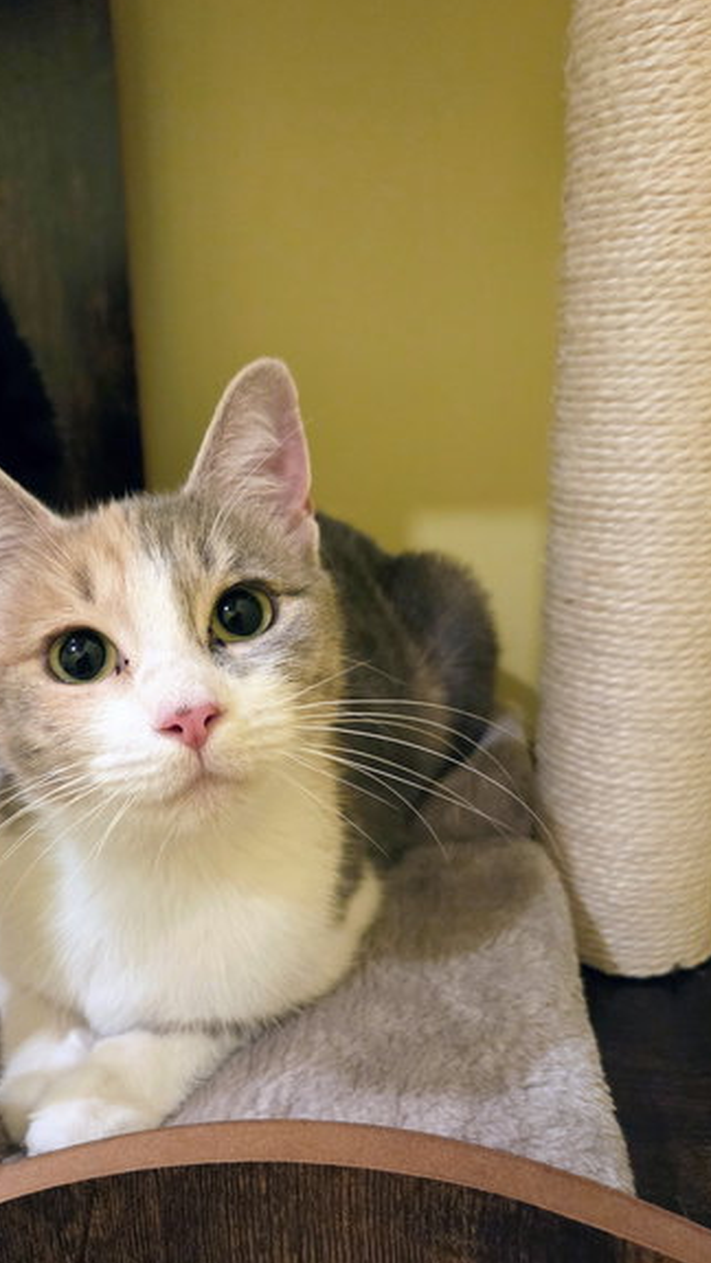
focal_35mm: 29
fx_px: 972
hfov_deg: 39.8
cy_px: 679
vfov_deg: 66.0
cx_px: 252
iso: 1600
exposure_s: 1/120
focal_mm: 5.4
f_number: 1.8
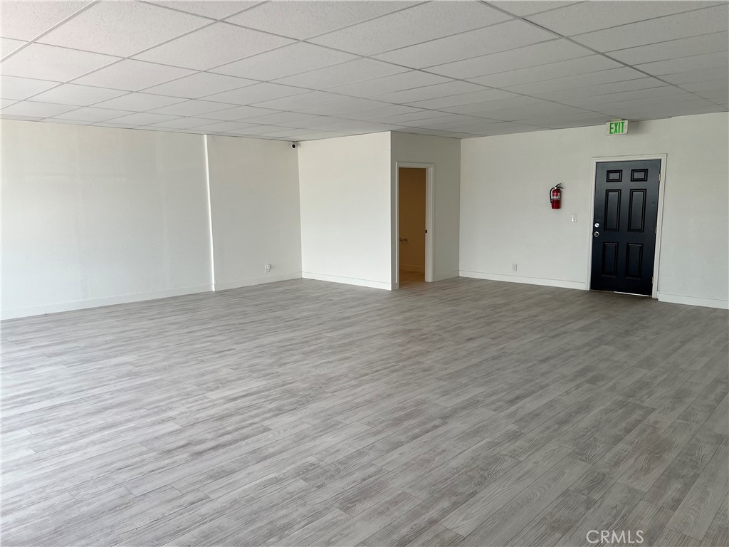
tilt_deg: -8.0
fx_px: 548
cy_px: 274
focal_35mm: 26
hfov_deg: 67.3
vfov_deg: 53.1
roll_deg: +0.4
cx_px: 364
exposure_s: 1/330
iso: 50
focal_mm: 5.7
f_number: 1.5
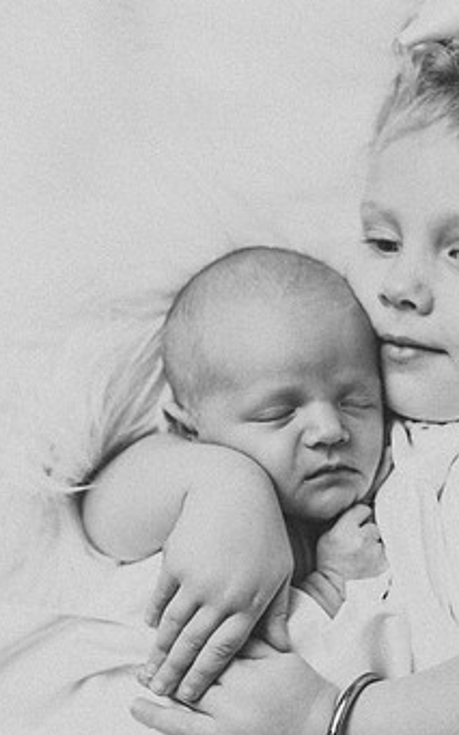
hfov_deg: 13.1
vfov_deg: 20.8
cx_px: 273
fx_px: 2002
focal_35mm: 100
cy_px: 344
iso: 100
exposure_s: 1/160
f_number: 4
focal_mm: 48
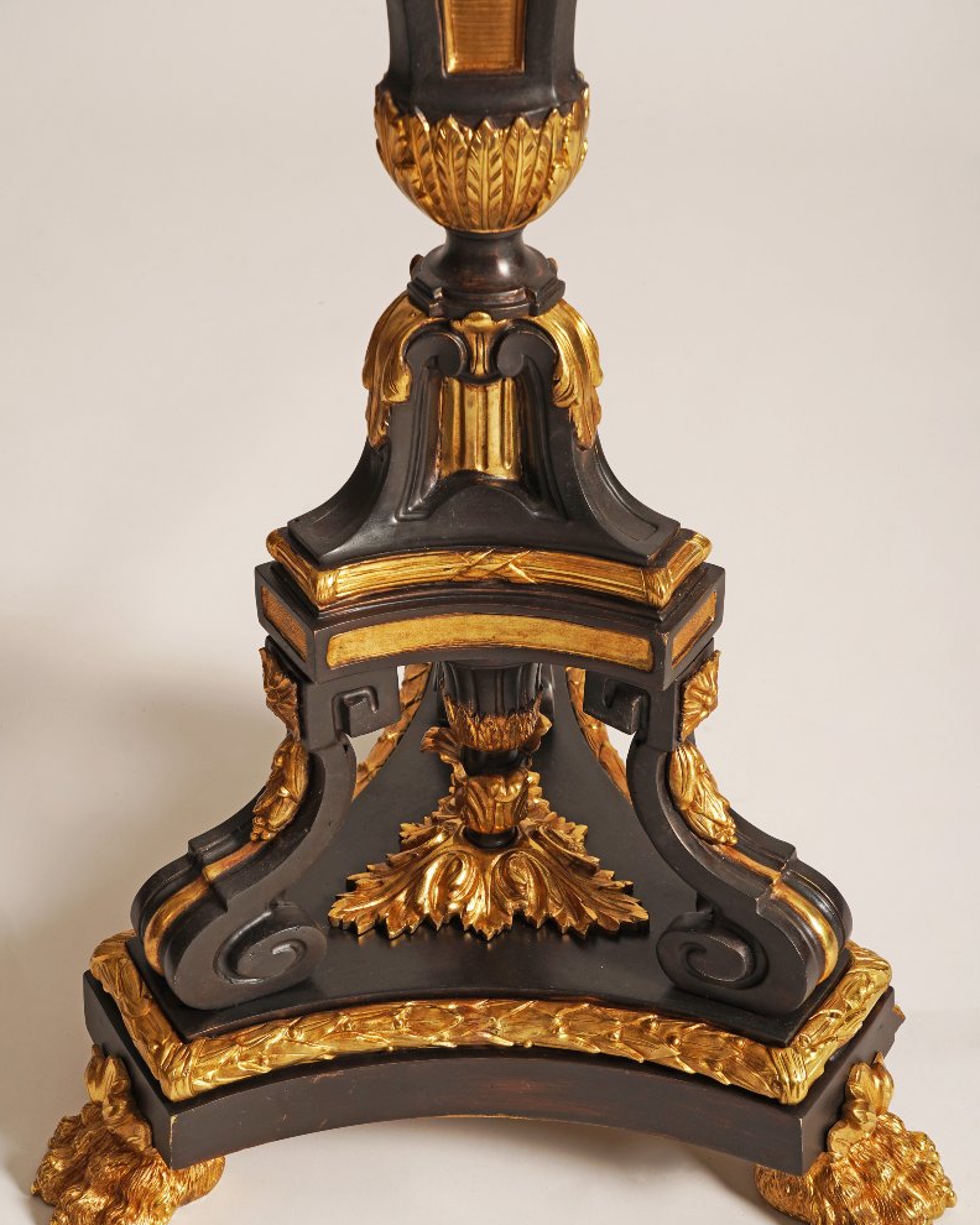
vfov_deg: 28.7
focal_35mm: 66
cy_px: 702
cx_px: 489
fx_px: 2393
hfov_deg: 23.1
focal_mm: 58
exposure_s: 1/160
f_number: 13
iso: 100
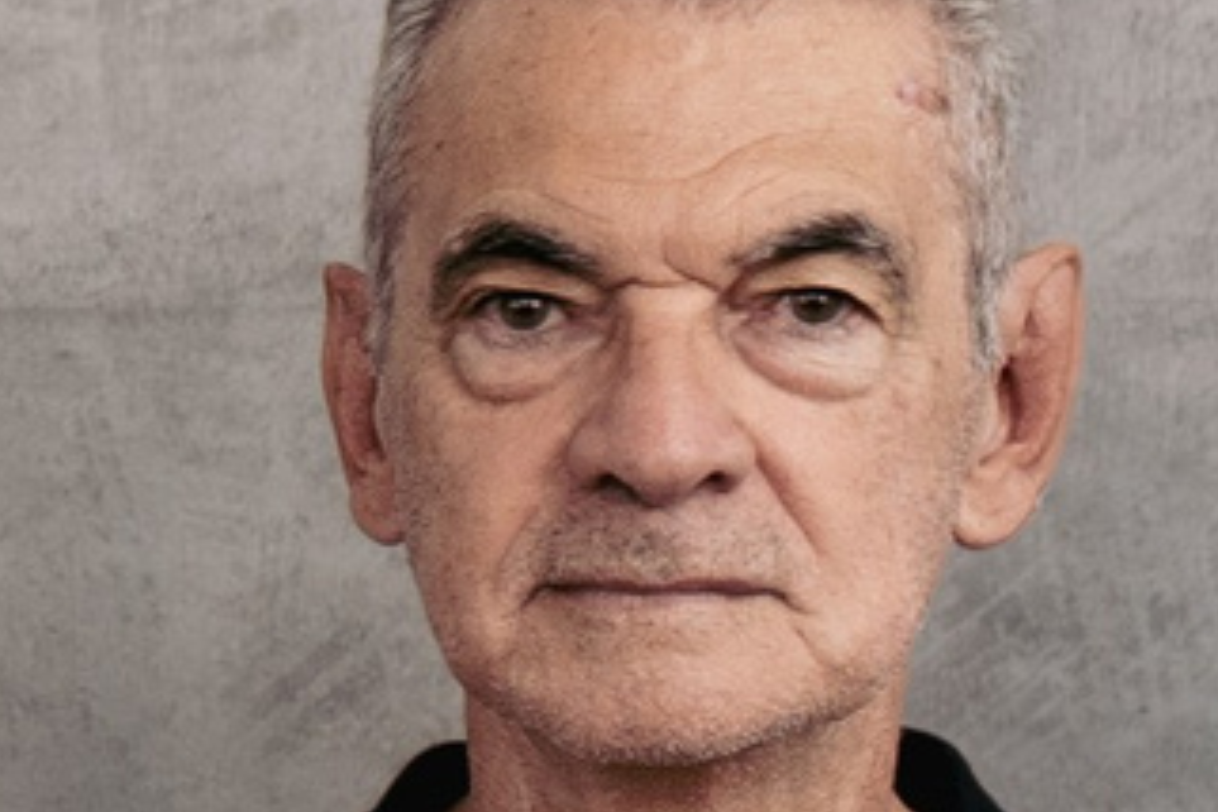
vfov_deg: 6.1
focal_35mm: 223
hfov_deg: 8.6
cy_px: 1019
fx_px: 7544
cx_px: -1362
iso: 320
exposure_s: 1/160
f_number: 4.5
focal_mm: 28
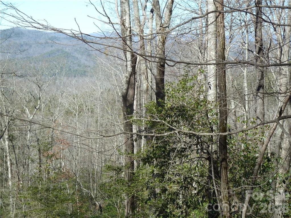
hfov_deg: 23.6
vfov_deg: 17.8
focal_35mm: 83
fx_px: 698
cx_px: 146
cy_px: 109
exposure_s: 1/200
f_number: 4.2
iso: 80
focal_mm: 13.7
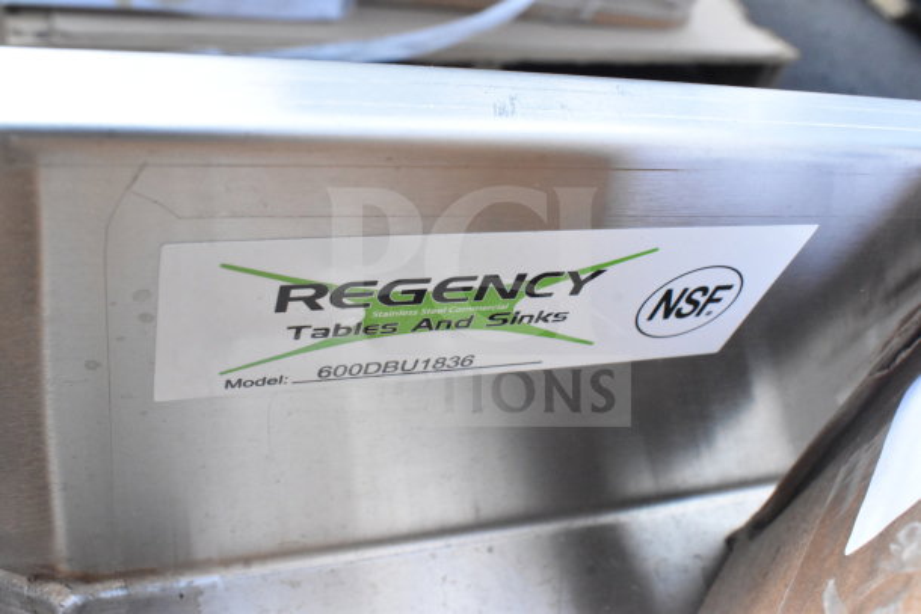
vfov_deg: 36.9
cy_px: 307
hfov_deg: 53.1
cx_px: 460
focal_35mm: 36
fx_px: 921
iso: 6400
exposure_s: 1/1000
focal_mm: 24
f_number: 16
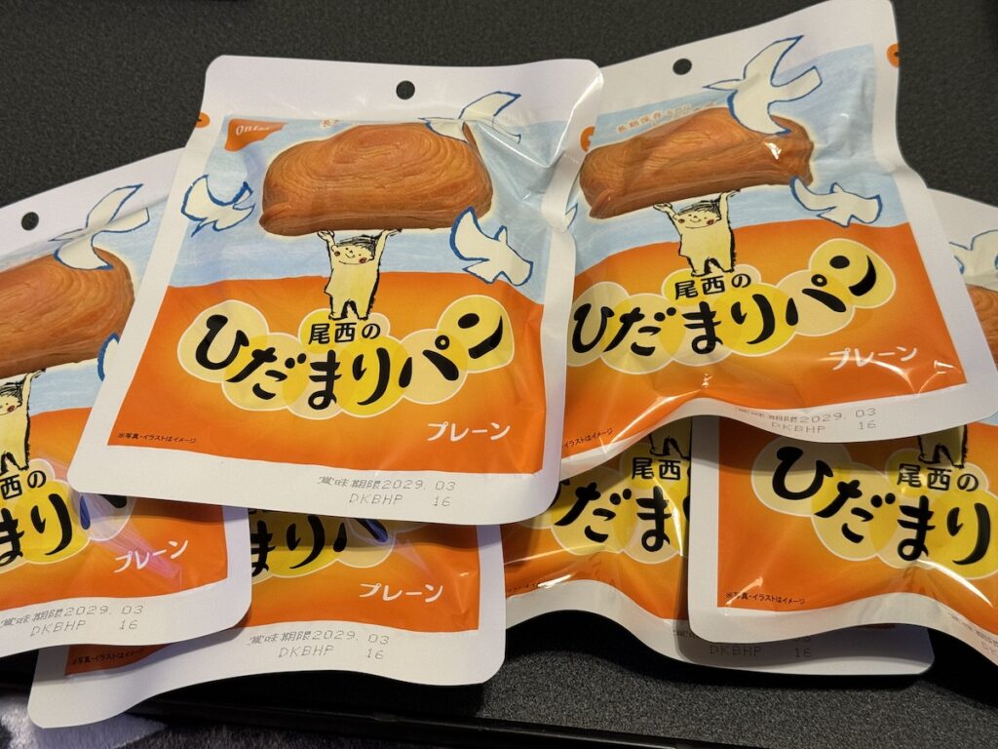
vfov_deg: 30.3
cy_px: 374
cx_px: 499
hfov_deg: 39.7
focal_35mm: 48
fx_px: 1384
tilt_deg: -56.2
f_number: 1.78
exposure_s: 1/50
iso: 250
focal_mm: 6.86
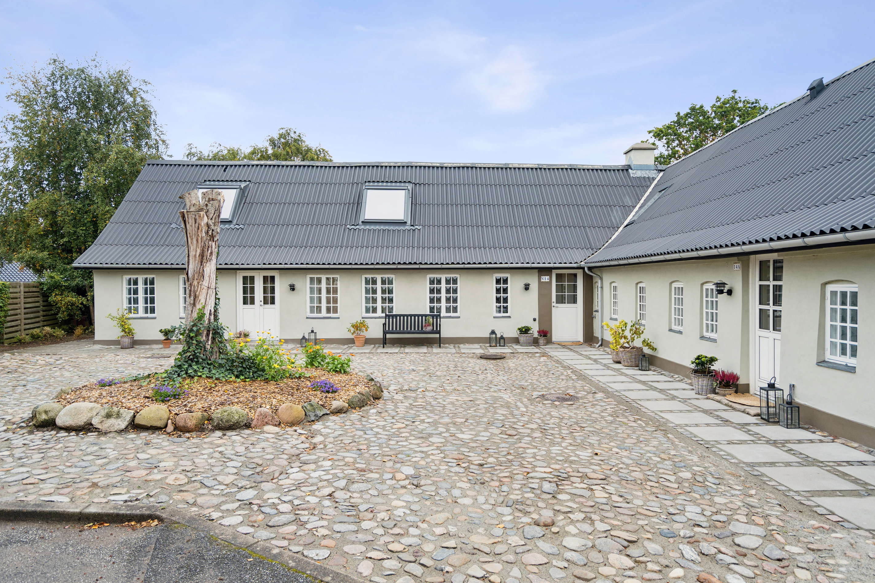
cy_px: 286
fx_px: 535
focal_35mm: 22
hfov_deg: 78.6
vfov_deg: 57.2
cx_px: 430
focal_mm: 21
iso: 400
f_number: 4
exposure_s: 1/160
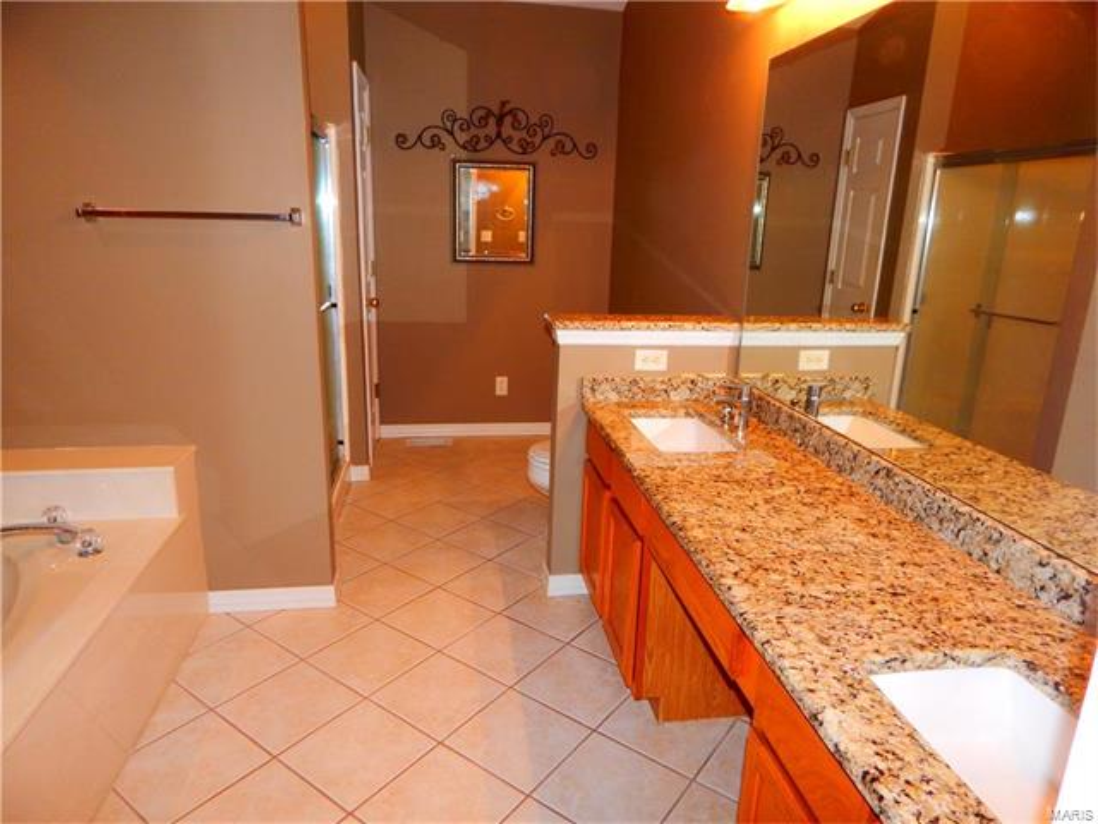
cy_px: 412
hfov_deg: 76.4
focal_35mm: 22
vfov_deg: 61.1
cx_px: 549
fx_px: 698
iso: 200
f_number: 3
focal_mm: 4
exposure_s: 1/30
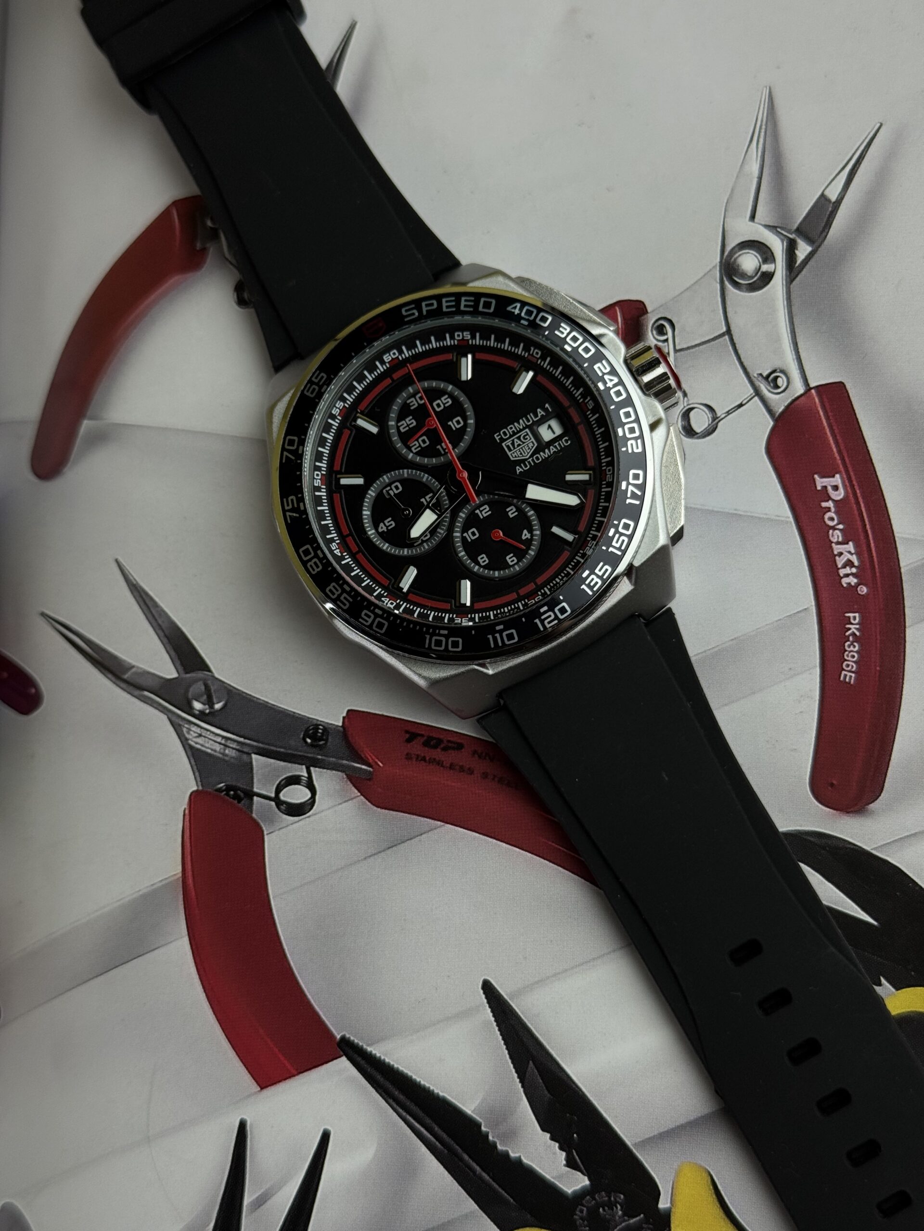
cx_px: 462
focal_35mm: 48
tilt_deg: -74.8
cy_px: 616
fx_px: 1708
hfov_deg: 30.3
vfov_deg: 39.7
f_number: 1.78
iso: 64
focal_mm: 6.76
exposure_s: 1/402
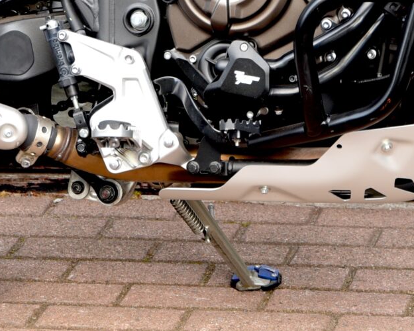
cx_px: 321
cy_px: -145
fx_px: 3112
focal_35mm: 254
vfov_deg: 6.0
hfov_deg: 7.6
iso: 100
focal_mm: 66
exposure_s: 1/60
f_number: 4
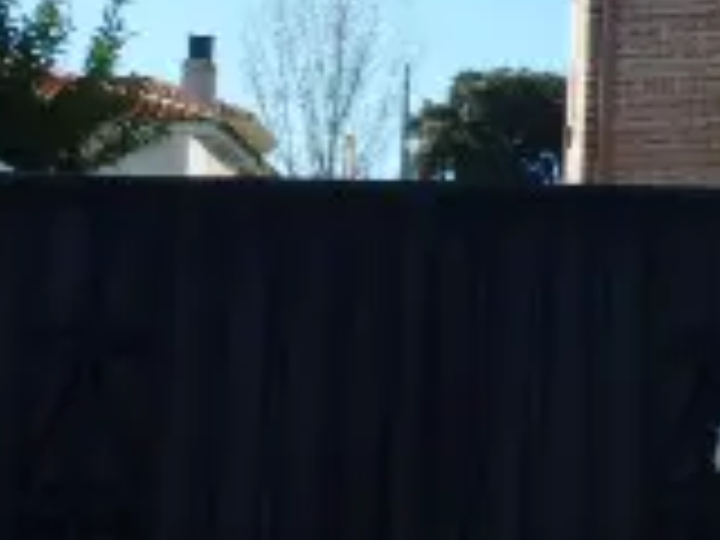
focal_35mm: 120
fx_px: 2496
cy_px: 22
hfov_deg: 14.9
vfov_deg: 12.2
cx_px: 1174
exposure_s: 1/80
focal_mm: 5.4
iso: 125
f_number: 11
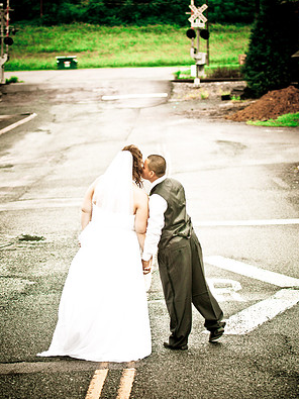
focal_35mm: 115
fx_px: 1325
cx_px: 150
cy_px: 208
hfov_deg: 12.9
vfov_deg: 17.1
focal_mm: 70
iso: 200
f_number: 2.8
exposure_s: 1/250
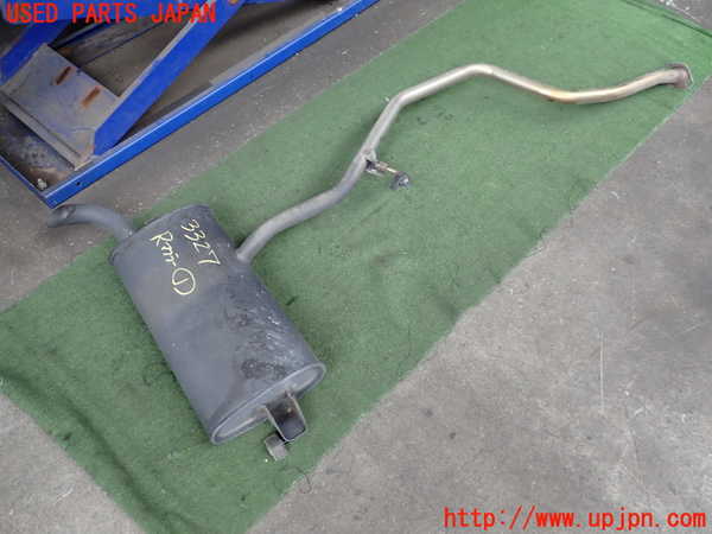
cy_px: 267
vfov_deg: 46.8
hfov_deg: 60.0
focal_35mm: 30
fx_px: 617
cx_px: 356
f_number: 2.3
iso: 125
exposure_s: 1/125
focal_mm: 5.4
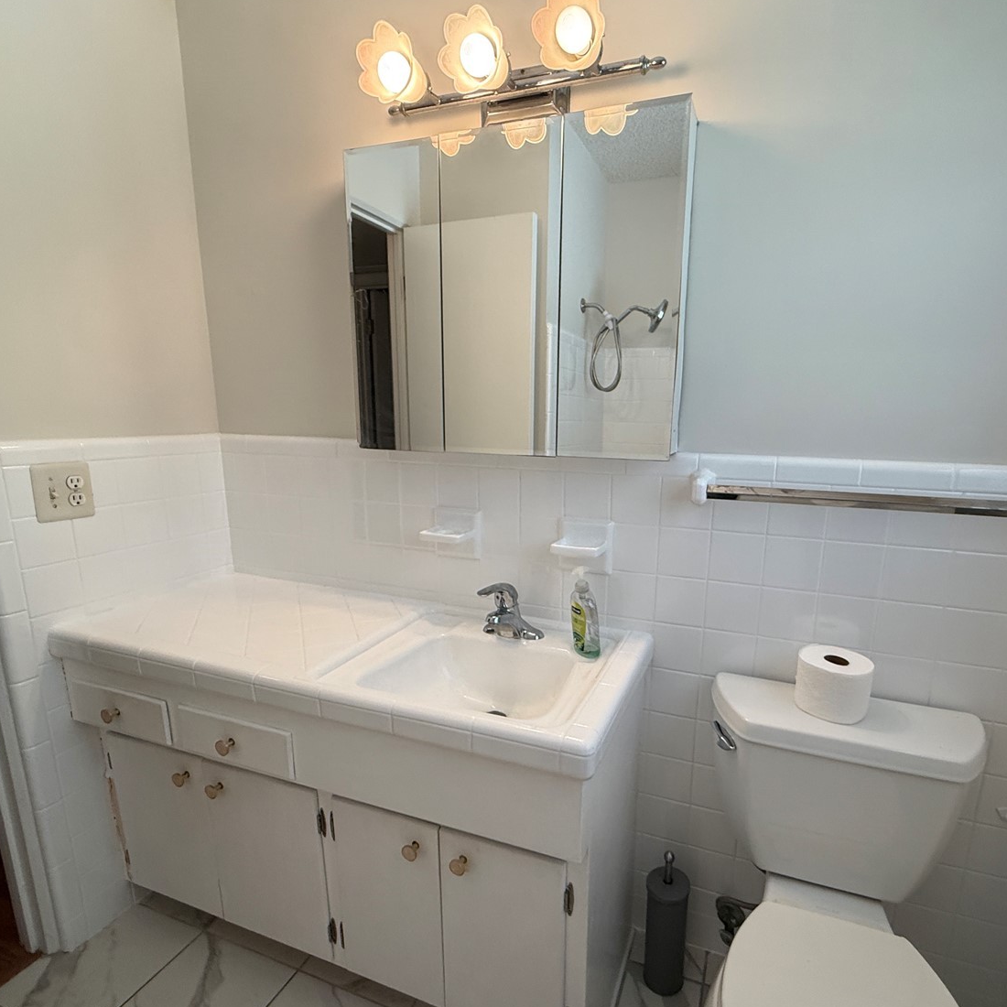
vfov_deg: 80.6
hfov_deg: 80.4
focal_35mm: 18
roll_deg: -0.6
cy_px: 536
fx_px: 592
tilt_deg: -11.9
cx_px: 561
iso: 160
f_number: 2.2
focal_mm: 2.22
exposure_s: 1/120
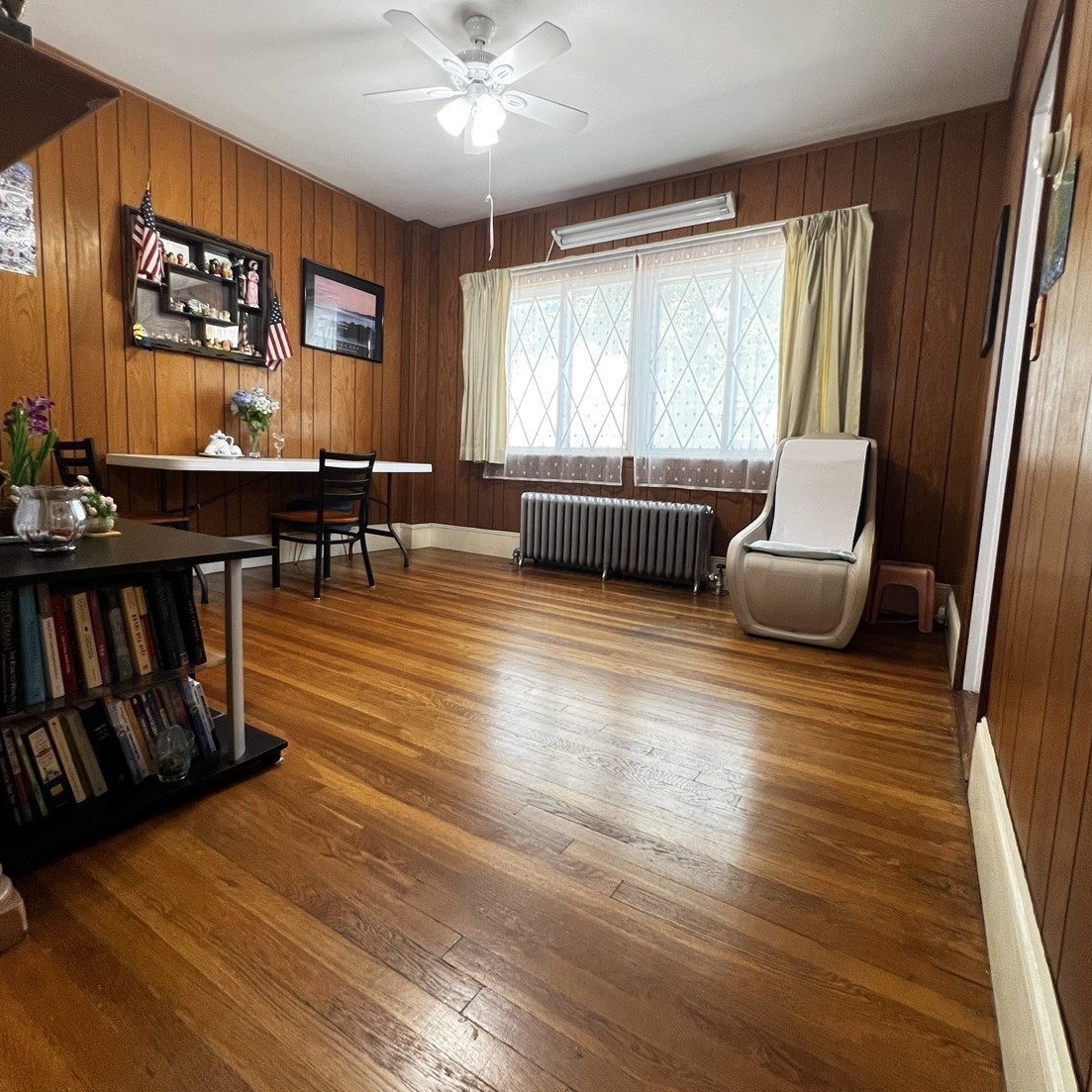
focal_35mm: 16
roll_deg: -2.0
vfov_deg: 87.4
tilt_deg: -5.5
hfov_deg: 87.4
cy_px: 533
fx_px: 571
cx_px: 529
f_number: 1.8
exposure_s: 1/60
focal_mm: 1.57
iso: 250
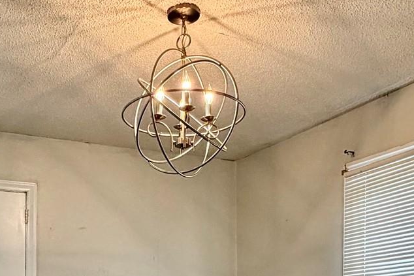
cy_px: 307
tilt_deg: -0.2
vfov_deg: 26.3
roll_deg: +0.1
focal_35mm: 47
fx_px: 541
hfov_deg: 41.4
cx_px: 139
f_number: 2.2
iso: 200
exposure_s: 1/120
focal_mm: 2.22
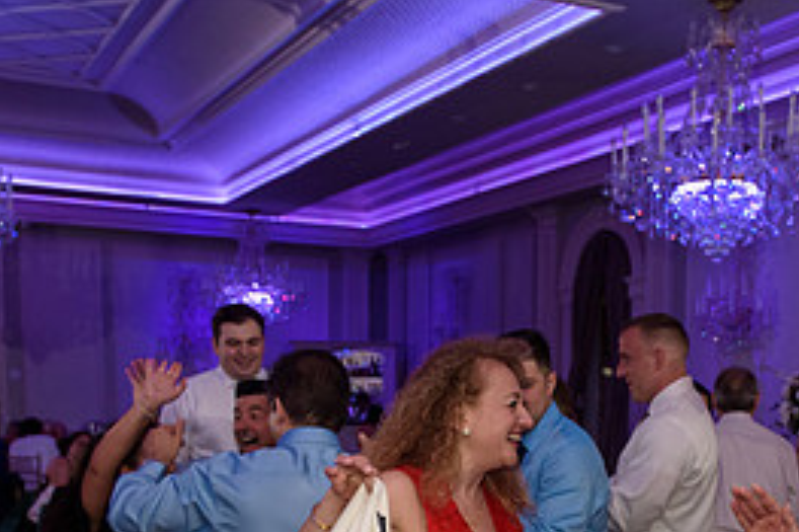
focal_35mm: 53
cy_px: 537
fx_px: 1176
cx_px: 513
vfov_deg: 24.3
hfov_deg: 37.2
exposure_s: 1/125
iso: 1600
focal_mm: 24
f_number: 3.2
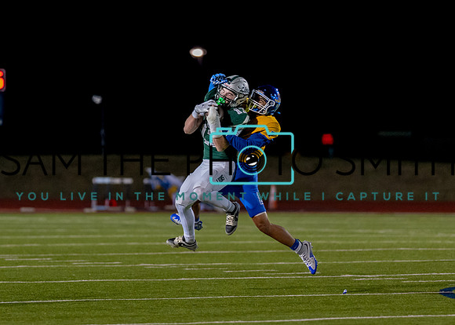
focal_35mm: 330
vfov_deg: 4.4
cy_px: 133
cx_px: 173
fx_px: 4265
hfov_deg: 6.1
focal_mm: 135
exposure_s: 1/1250
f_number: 1.8
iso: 1600
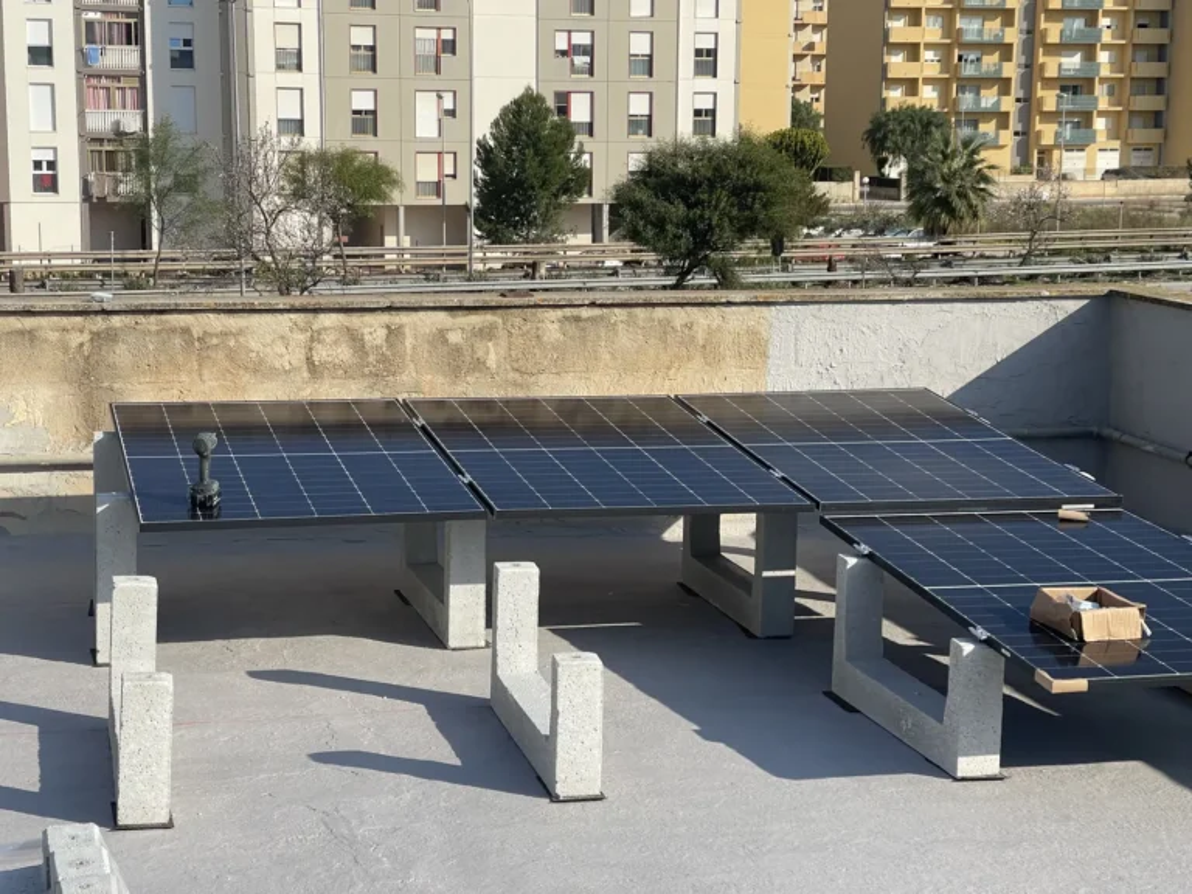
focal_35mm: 64
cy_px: 447
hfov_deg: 30.3
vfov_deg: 22.9
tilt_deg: -9.6
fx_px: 2204
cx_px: 596
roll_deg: -1.0
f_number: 2.2
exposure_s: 1/1325
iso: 20
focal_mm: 7.5
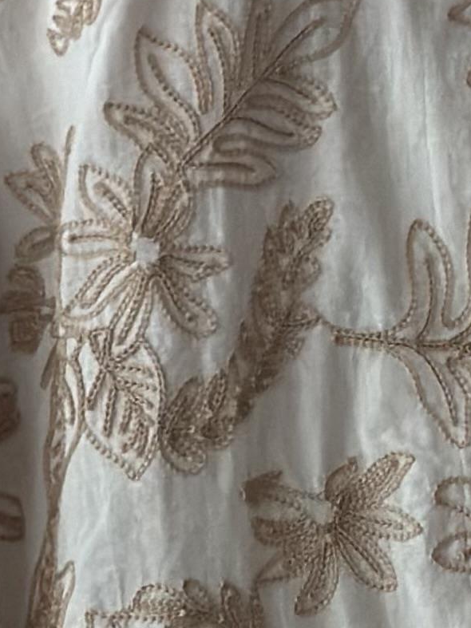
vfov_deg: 8.0
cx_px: 423
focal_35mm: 246
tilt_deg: -5.4
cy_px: 743
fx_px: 4464
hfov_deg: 6.0
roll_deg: -0.3
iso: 400
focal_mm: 6.86
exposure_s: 1/60
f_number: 1.78
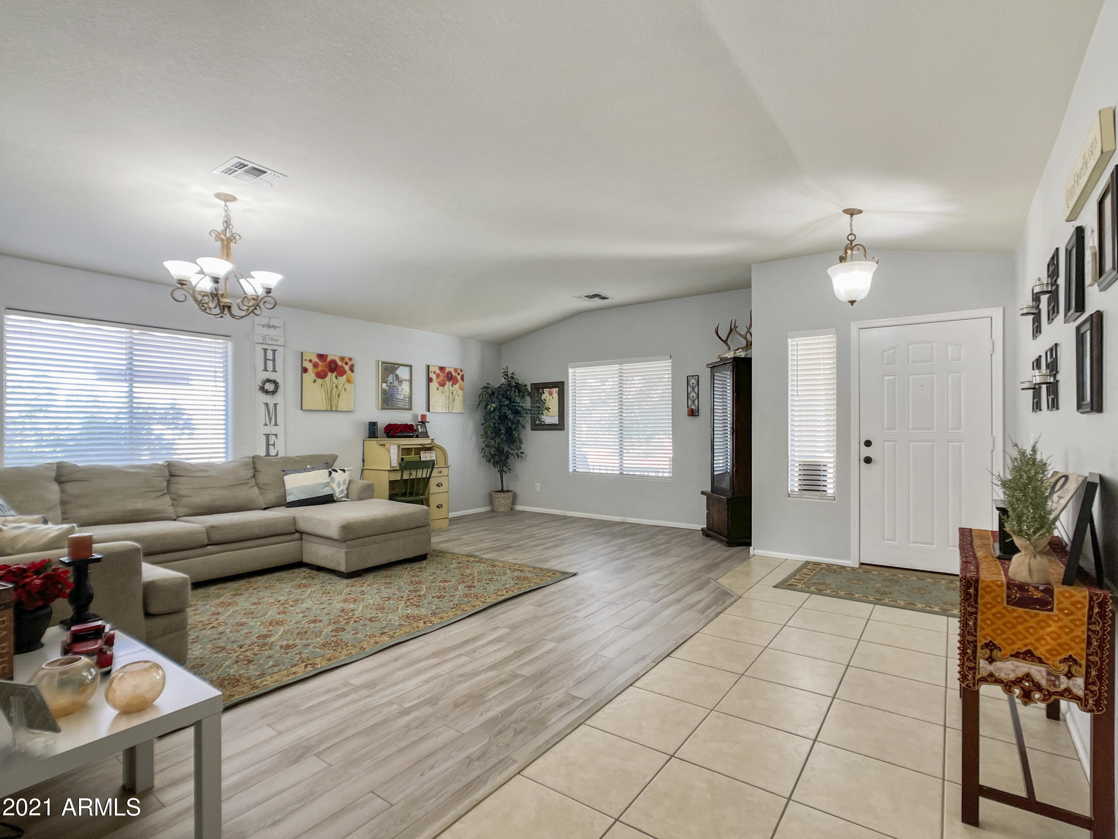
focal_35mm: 26
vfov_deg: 53.1
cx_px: 559
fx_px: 840
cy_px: 420
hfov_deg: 67.3
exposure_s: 1/60
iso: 80
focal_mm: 5.1
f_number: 1.6
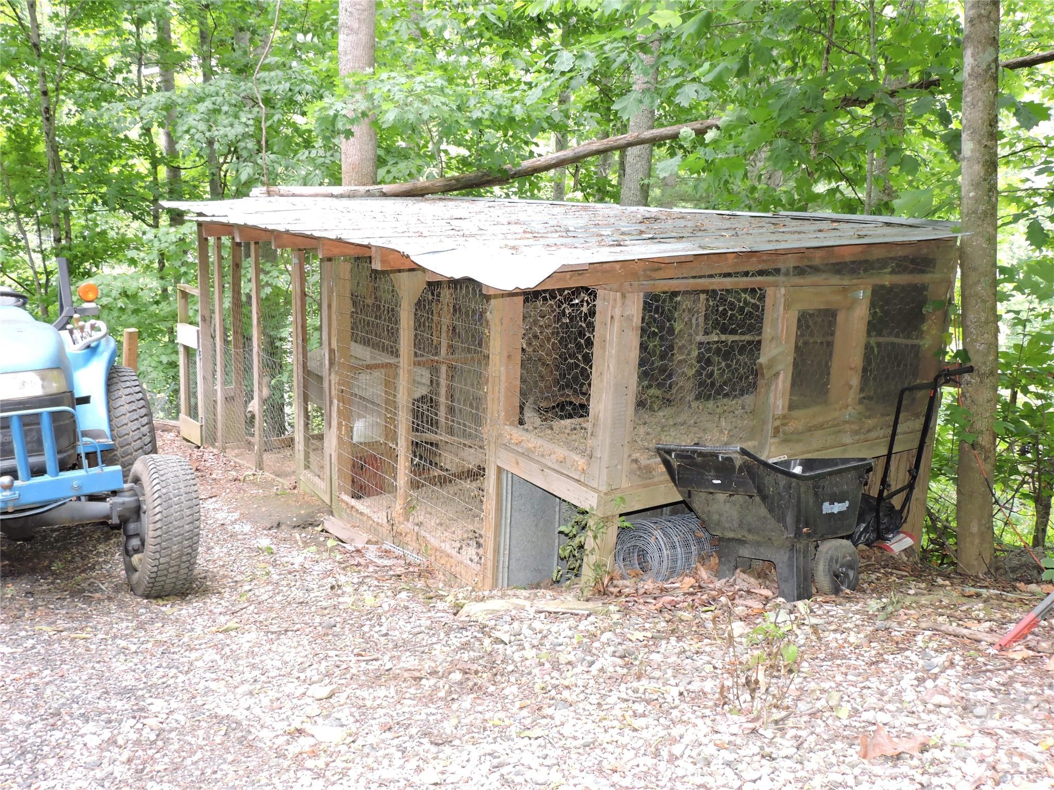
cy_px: 395
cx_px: 527
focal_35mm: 30
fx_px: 913
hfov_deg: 60.0
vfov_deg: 46.8
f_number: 3.1
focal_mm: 5.4
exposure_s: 1/40
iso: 320
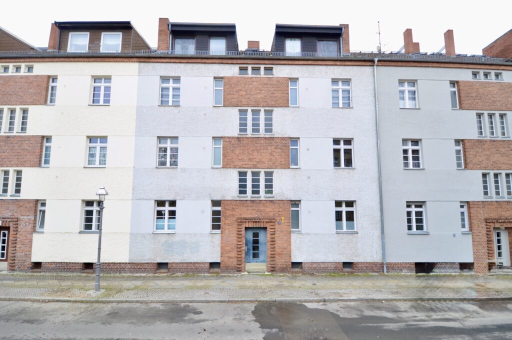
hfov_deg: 100.5
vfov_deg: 77.2
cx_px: 256
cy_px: 170
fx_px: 213
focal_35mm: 15
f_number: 3.5
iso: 200
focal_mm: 10
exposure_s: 1/100
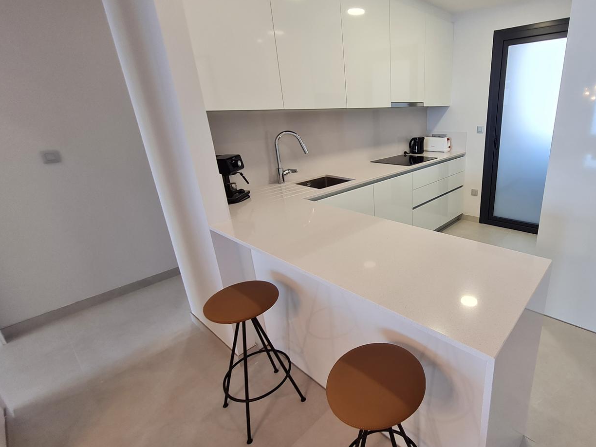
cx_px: 387
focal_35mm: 17
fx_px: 293
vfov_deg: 74.7
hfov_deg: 88.4
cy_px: 220
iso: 64
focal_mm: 1.74
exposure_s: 1/50
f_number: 2.2
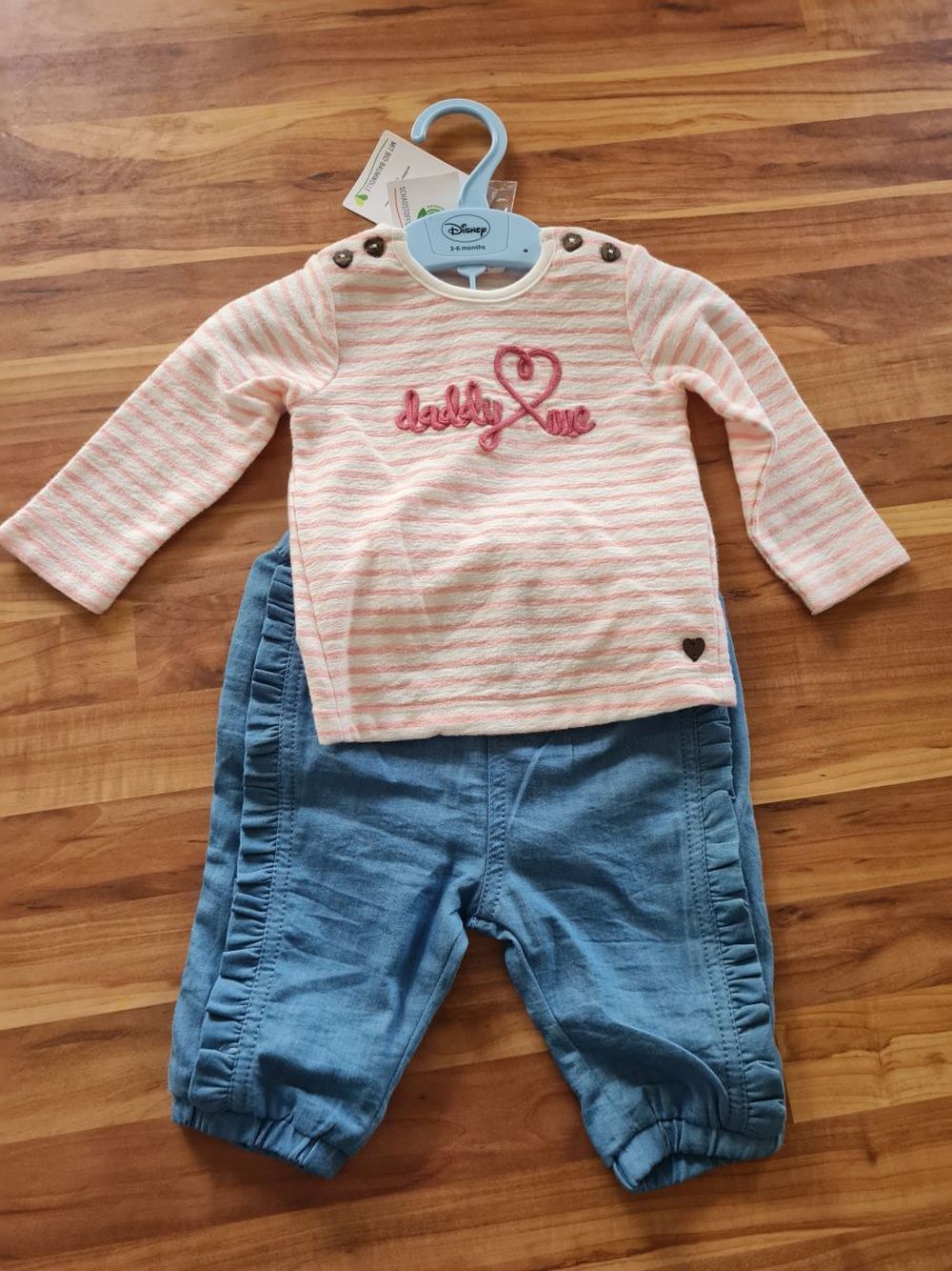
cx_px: 476
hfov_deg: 53.0
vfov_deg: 67.3
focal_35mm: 26
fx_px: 954
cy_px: 636
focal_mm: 5.4
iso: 160
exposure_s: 1/100
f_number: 1.8
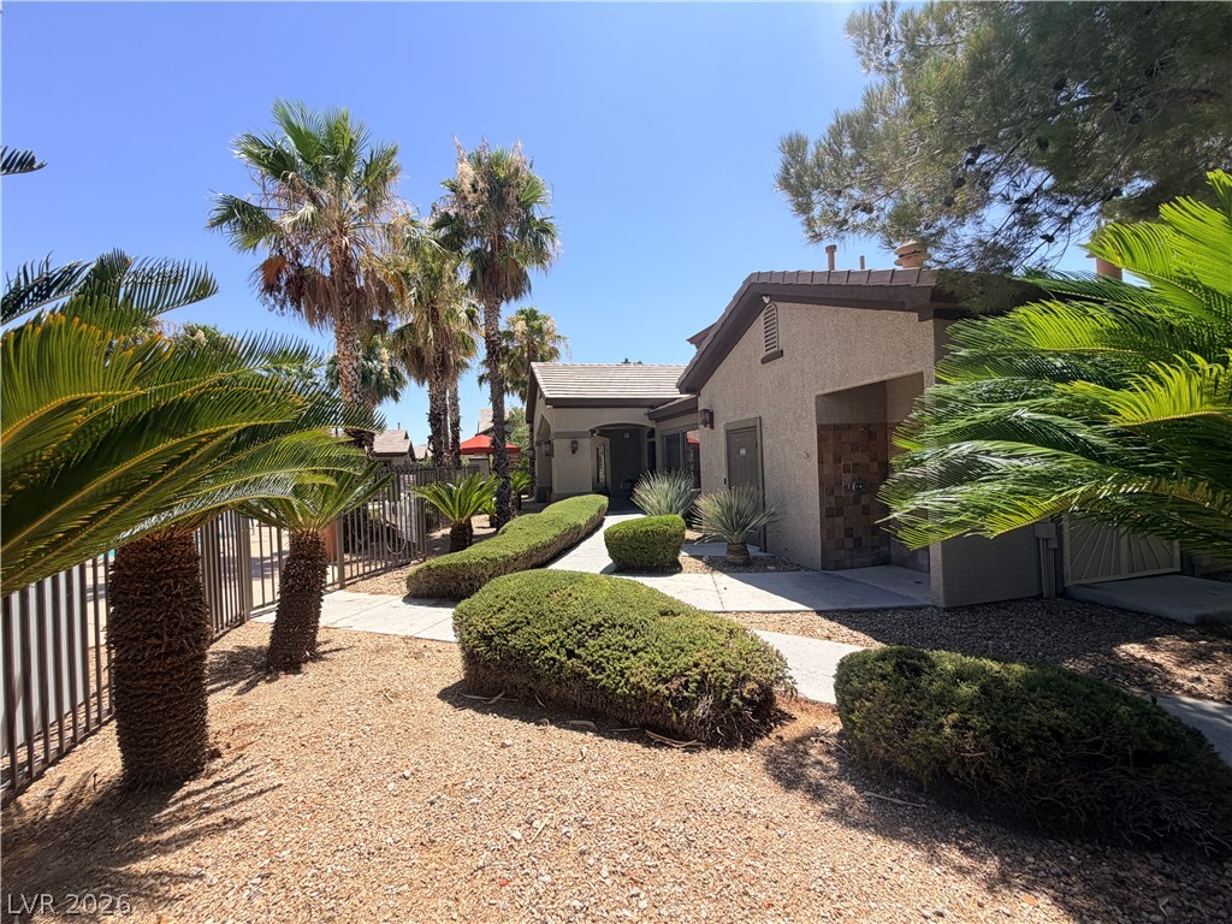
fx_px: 498
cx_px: 616
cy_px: 462
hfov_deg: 102.1
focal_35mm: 14
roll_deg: +0.8
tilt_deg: +1.9
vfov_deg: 85.7
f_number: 2.2
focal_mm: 2.22
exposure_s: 1/770
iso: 25
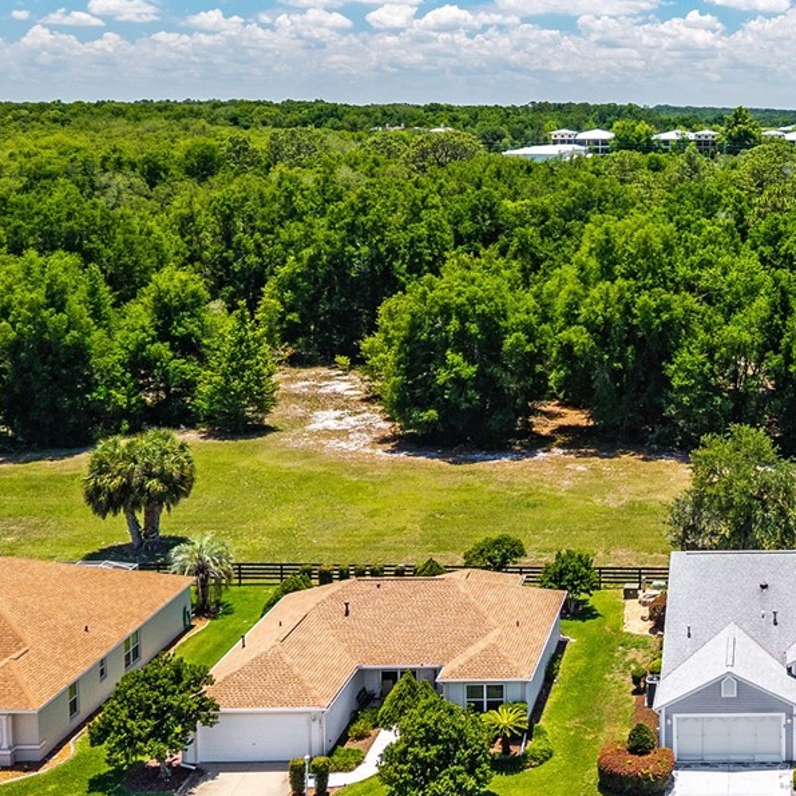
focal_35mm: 57
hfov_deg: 28.0
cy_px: 190
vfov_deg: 29.5
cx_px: 821
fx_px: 1483
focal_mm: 8.67
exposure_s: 1/400
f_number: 1.8
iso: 130
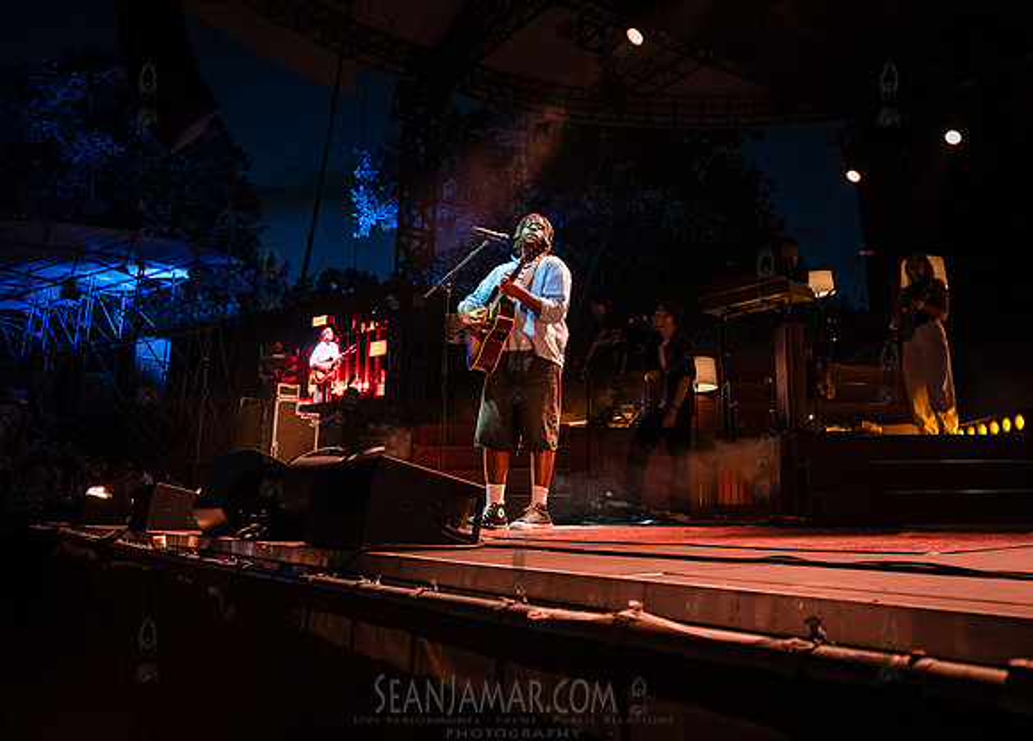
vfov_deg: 46.1
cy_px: 314
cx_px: 643
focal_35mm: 30
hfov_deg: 60.8
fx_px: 867
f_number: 4
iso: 6400
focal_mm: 24
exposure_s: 1/320
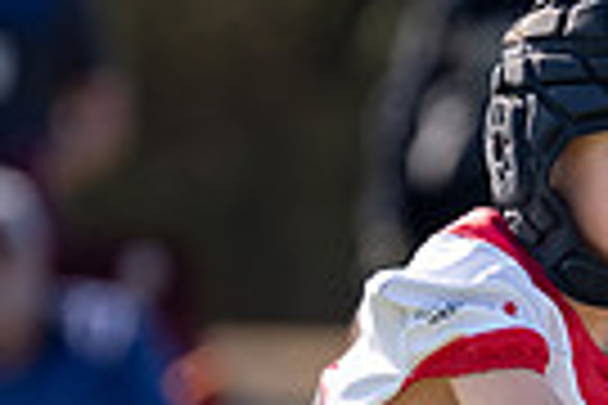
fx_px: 18239
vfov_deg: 1.3
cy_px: 556
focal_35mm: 1080
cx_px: 615
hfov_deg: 1.9
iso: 100
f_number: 2.8
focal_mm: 200
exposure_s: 1/800
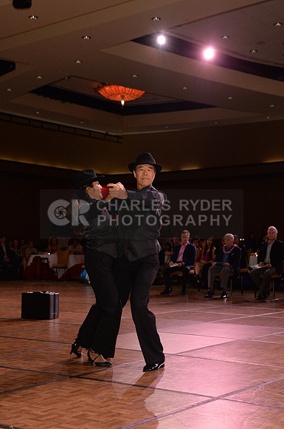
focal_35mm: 56
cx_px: 142
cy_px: 214
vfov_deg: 35.7
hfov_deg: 24.1
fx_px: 665
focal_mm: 56
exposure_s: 1/250
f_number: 5
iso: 2000
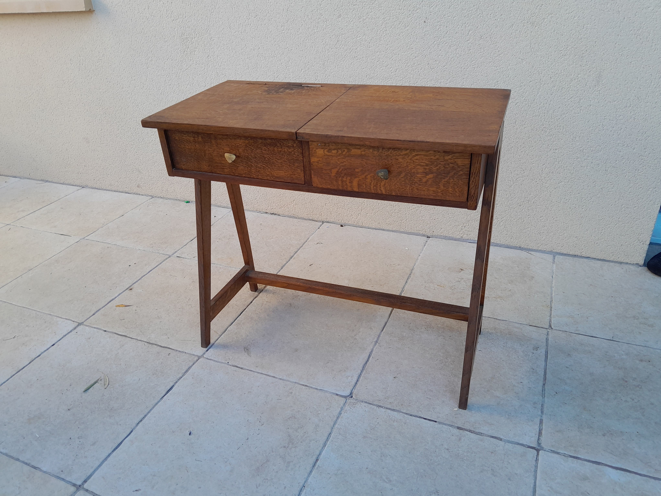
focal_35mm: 26
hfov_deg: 67.3
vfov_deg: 53.1
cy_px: 248
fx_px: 496
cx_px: 330
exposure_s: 1/60
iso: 40
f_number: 1.8
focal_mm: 3.98
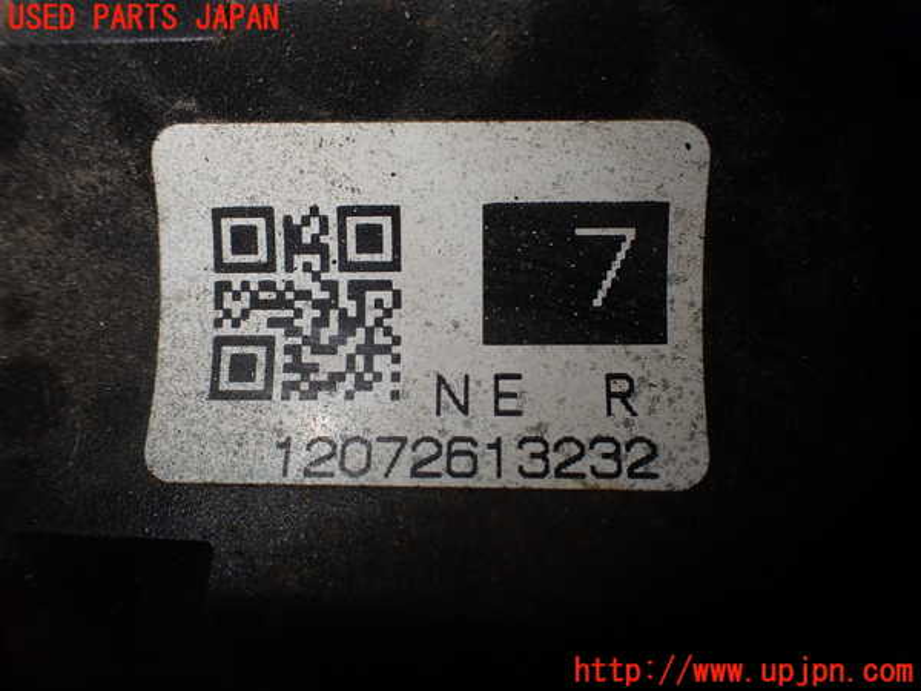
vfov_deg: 46.8
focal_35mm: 30
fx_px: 798
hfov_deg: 60.0
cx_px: 460
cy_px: 346
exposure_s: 1/160
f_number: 3.2
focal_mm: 5.4
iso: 100
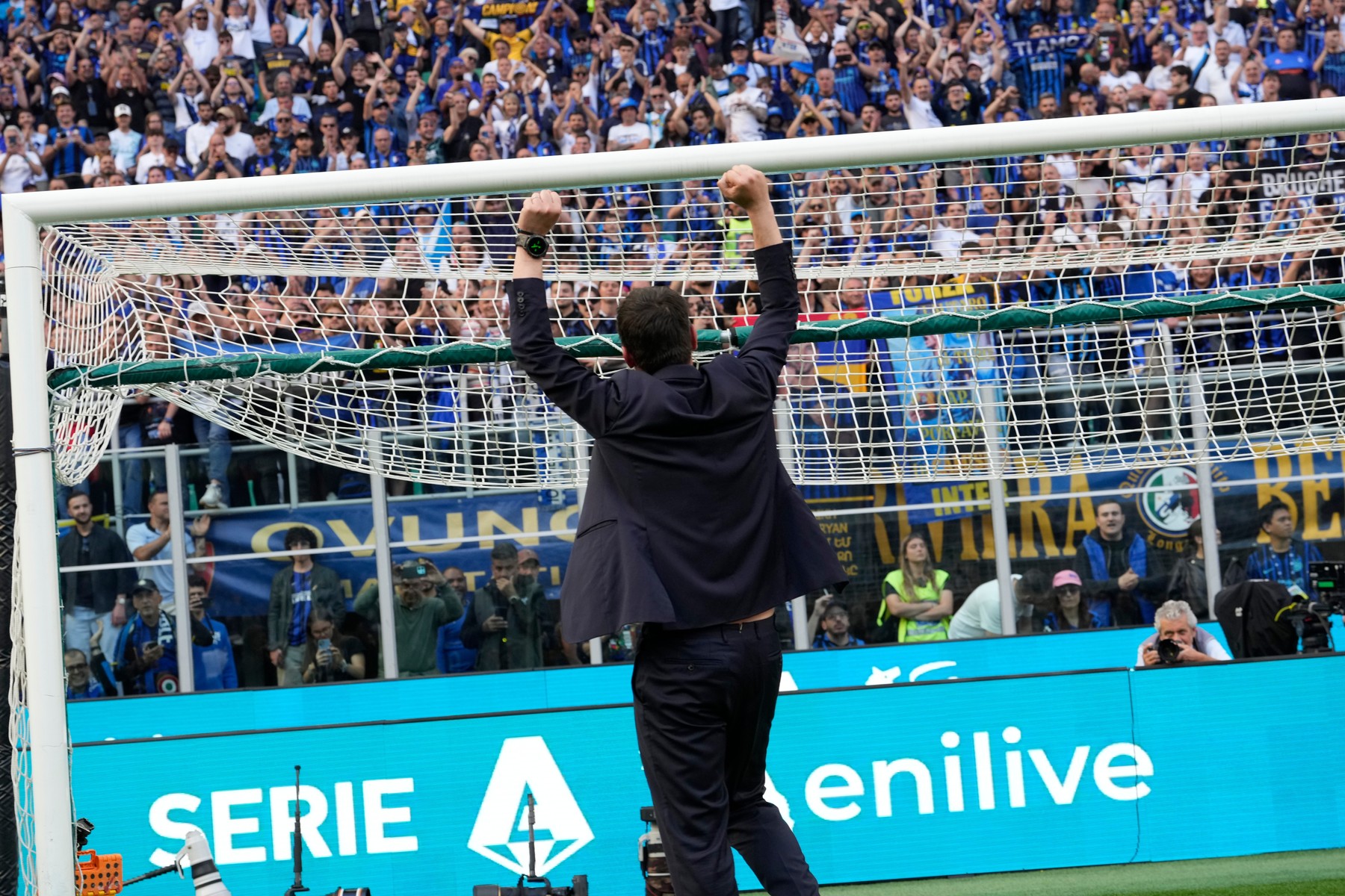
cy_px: 448
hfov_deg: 27.3
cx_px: 672
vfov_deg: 18.4
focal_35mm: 74
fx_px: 2765
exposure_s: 1/1000
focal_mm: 74
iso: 1600
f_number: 5
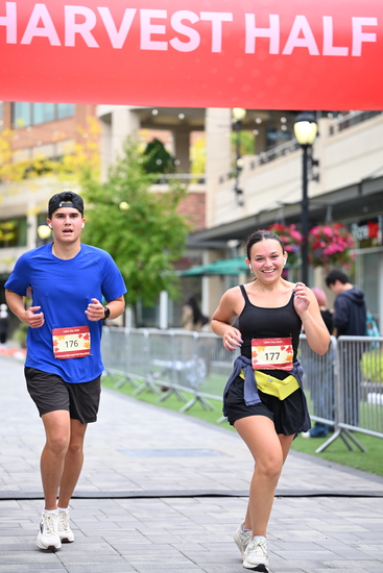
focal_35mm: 92
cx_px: 192
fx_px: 1467
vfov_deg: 22.1
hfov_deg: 14.9
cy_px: 286
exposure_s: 1/1600
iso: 640
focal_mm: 92
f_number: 2.8
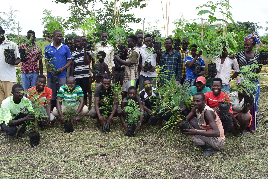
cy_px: 88
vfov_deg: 42.3
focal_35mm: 31
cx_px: 134
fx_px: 231
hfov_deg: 60.3
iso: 400
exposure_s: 1/160
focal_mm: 20
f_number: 10
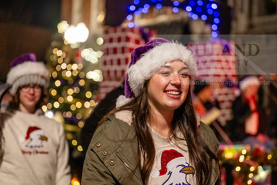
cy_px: 92
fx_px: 539
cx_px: 138
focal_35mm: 70
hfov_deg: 28.8
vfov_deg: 19.5
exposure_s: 1/200
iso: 4000
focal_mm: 70
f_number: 2.8
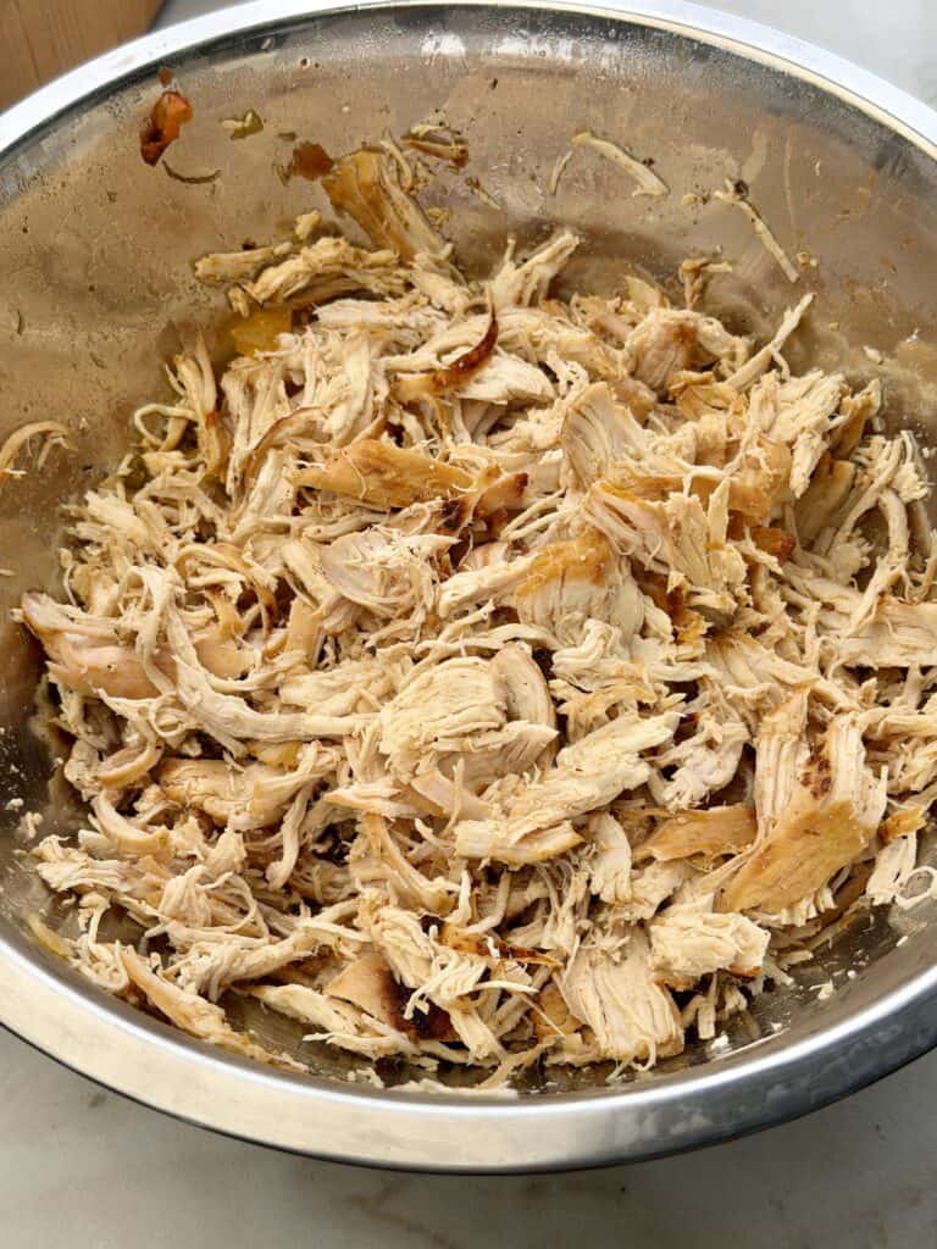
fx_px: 1732
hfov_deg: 30.3
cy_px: 624
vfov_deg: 39.7
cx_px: 468
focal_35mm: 48
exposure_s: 1/1041
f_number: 1.78
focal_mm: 6.76
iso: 64
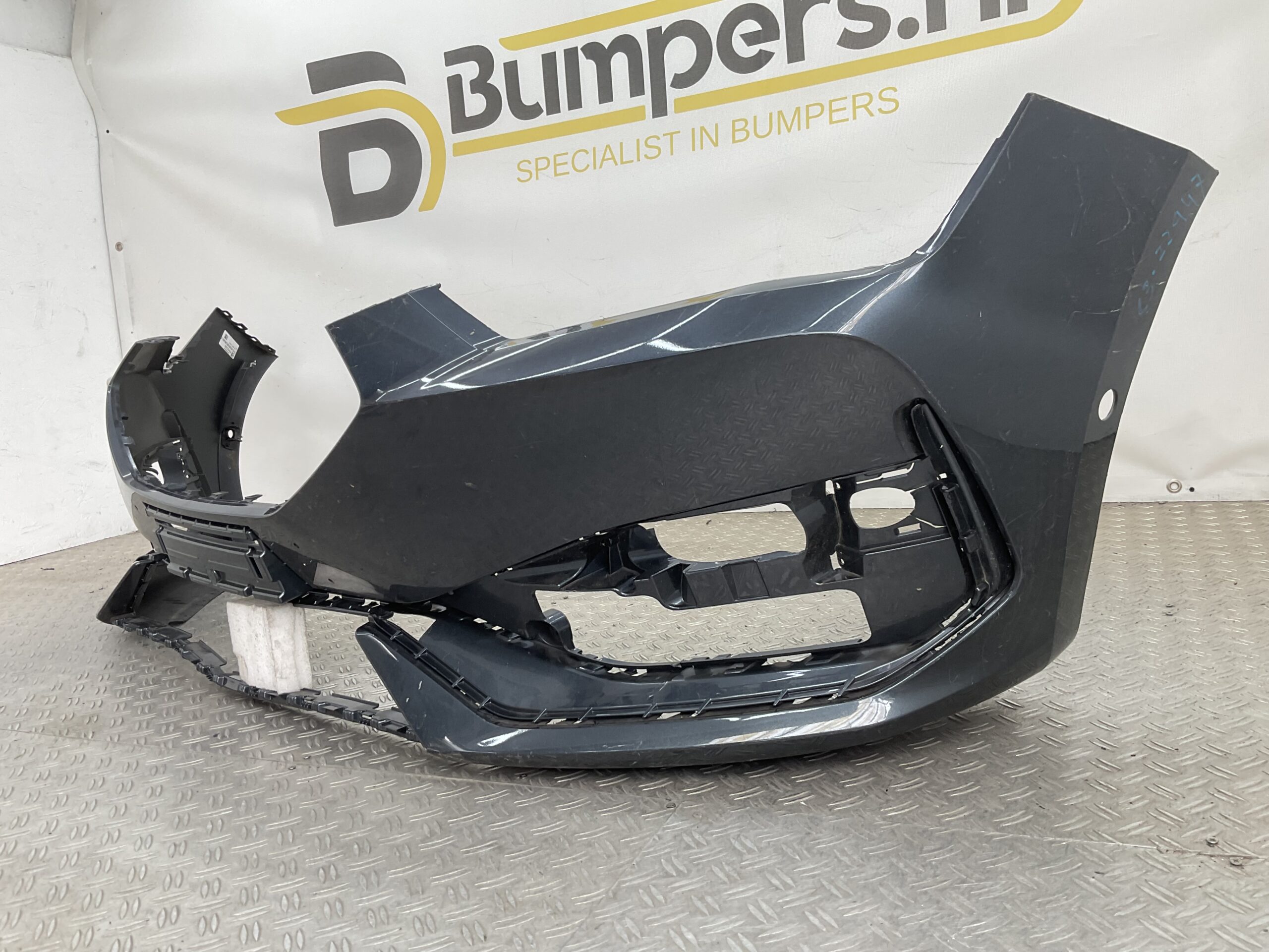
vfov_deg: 48.2
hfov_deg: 61.7
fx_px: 1063
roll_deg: +6.4
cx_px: 634
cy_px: 476
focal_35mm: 29
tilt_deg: -10.0
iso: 20
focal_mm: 3
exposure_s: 1/100
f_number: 1.8
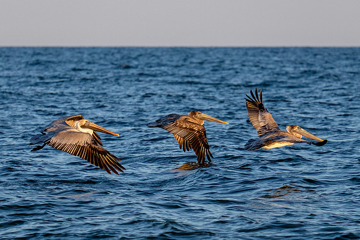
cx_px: 174
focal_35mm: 496
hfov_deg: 4.2
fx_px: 4958
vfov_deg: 2.8
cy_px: 110
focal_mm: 200
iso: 400
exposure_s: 1/1000
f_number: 5.6
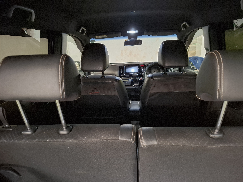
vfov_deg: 58.9
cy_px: 91
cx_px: 122
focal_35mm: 23
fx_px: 161
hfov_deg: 73.9
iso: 800
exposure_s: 1/24
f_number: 1.8
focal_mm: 5.54
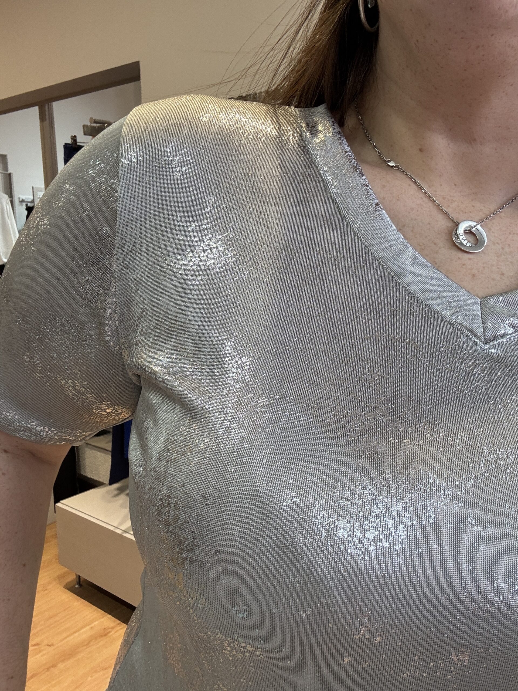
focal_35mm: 30
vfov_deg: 60.0
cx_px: 259
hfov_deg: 46.8
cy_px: 346
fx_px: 599
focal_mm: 2.69
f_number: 1.9
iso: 50
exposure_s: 1/50
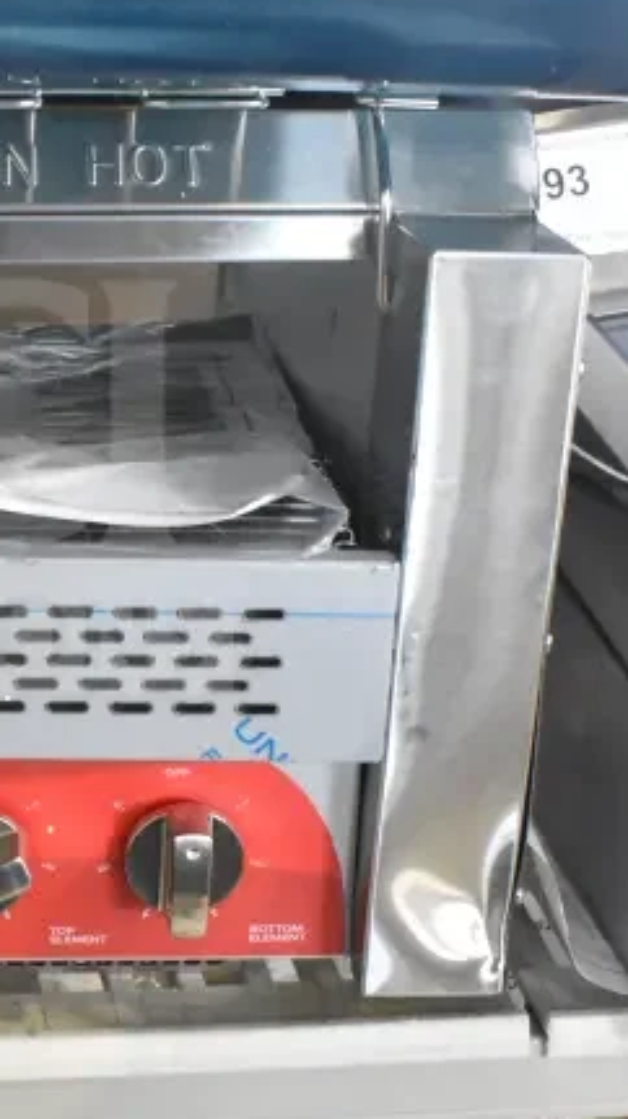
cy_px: 487
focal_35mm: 70
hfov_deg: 16.7
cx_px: -60
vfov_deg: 30.1
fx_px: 2078
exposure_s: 1/125
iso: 6400
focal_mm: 21
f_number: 6.3
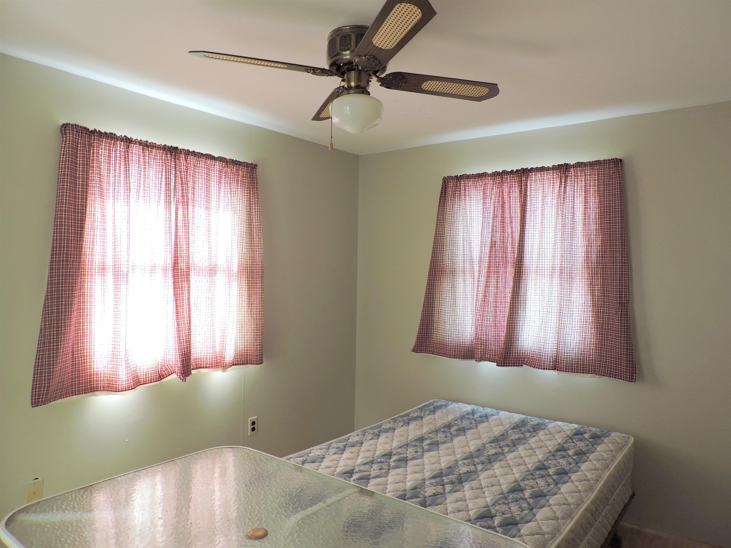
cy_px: 274
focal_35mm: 24
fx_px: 507
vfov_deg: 56.8
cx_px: 366
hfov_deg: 71.6
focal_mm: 4.3
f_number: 3
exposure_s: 1/30
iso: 100
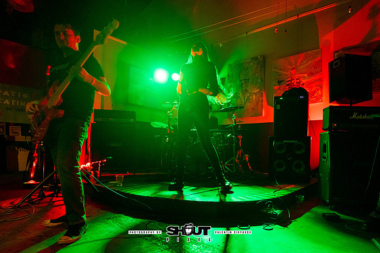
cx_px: 231
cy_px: 147
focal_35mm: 20
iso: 3200
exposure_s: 1/100
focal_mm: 14
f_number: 2.8
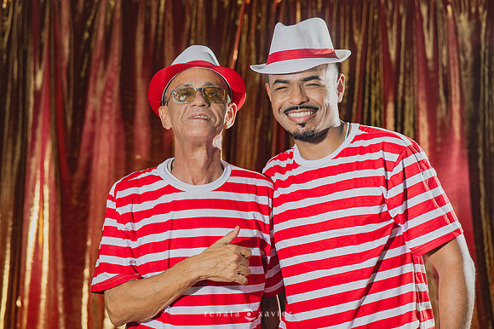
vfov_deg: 16.1
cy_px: 164
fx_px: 1166
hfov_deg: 23.9
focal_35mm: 85
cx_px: 247
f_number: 2.8
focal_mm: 85
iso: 200
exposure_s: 1/200
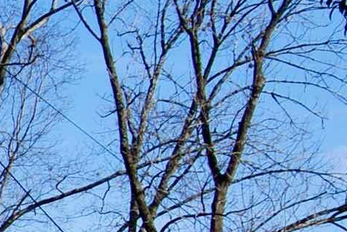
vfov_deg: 6.1
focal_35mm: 224
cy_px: 325
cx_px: -489
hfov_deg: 8.4
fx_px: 2163
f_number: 8
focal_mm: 23
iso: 100
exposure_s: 1/250
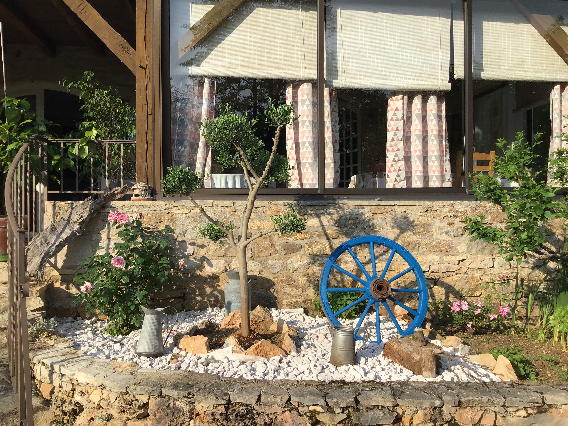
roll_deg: -0.1
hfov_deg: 58.4
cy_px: 213
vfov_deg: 45.4
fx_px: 509
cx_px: 284
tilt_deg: +0.3
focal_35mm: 31
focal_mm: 3.3
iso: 25
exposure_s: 1/1006
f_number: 2.4
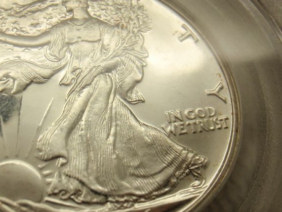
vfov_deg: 21.0
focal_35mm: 70
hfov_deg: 27.7
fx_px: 571
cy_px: 105
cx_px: 118
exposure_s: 1/125
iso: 64
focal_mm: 7.25
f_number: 3.9
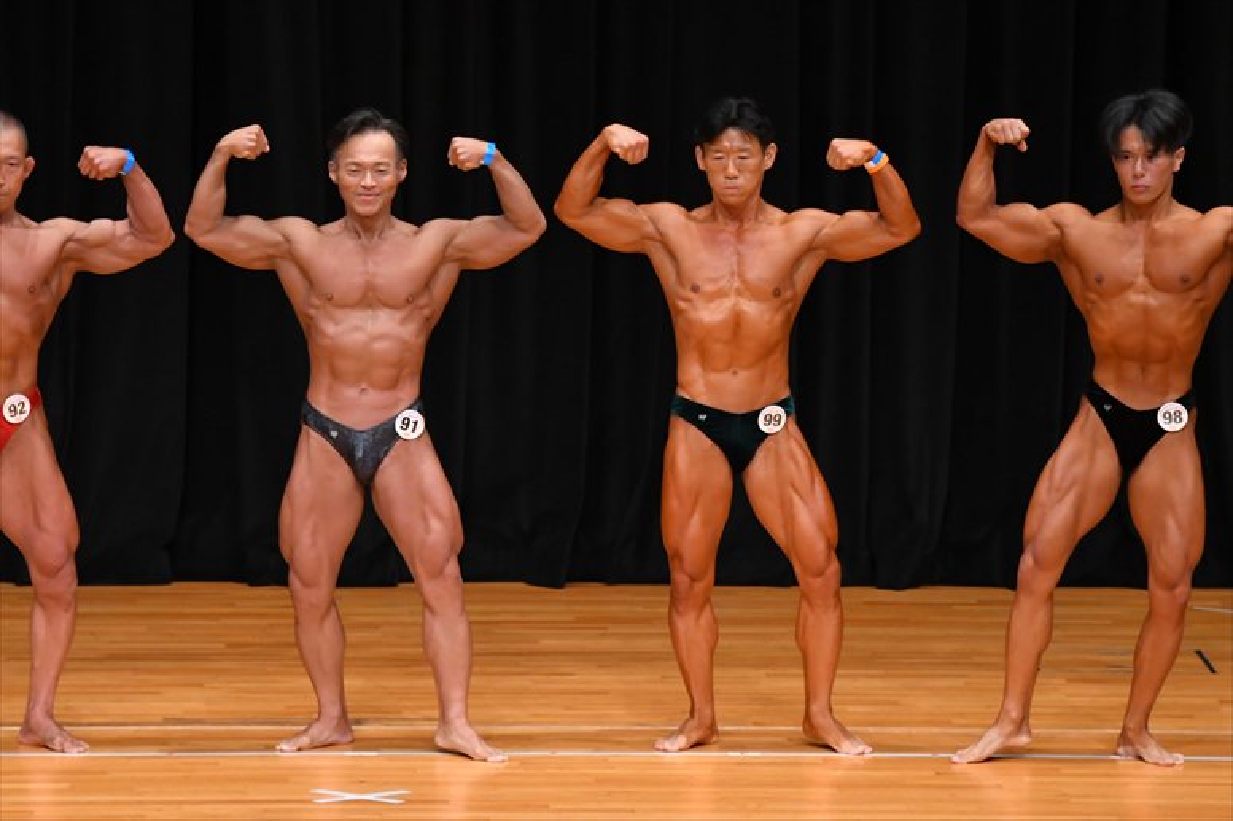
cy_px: 410
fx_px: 9243
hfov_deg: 7.6
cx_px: 616
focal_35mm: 270
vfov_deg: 5.1
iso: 3200
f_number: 5.6
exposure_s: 1/400
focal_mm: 180
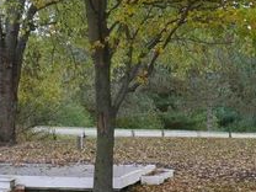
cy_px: 206
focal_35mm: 138
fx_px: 1021
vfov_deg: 10.6
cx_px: 266
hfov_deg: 14.0
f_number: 4
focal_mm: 14
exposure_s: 1/160
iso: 200
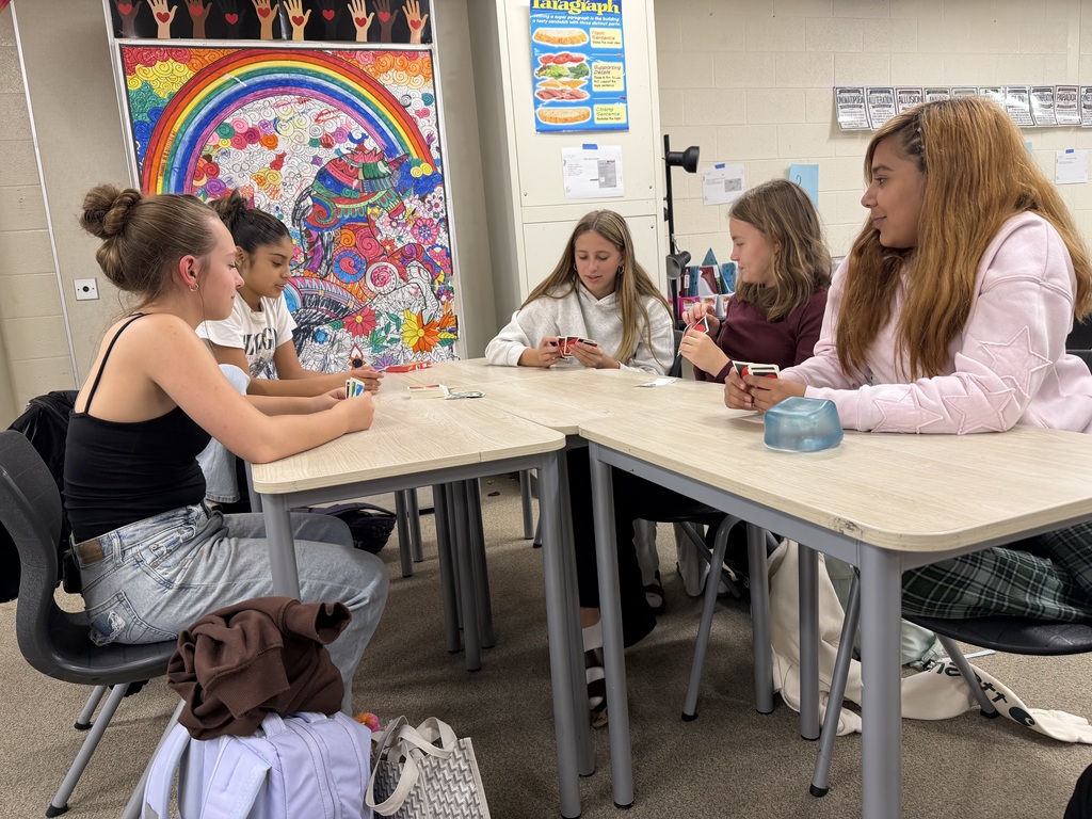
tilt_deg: -10.8
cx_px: 546
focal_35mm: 24
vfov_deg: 56.8
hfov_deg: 71.6
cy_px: 410
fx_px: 757
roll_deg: +3.6
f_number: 1.78
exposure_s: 1/120
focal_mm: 6.76
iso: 160
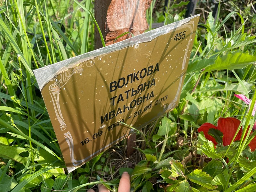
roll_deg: -7.7
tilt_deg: -32.3
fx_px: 192
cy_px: 96
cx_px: 128
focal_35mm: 26
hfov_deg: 67.3
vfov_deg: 53.1
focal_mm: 4.2
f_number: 1.6
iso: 32
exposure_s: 1/818
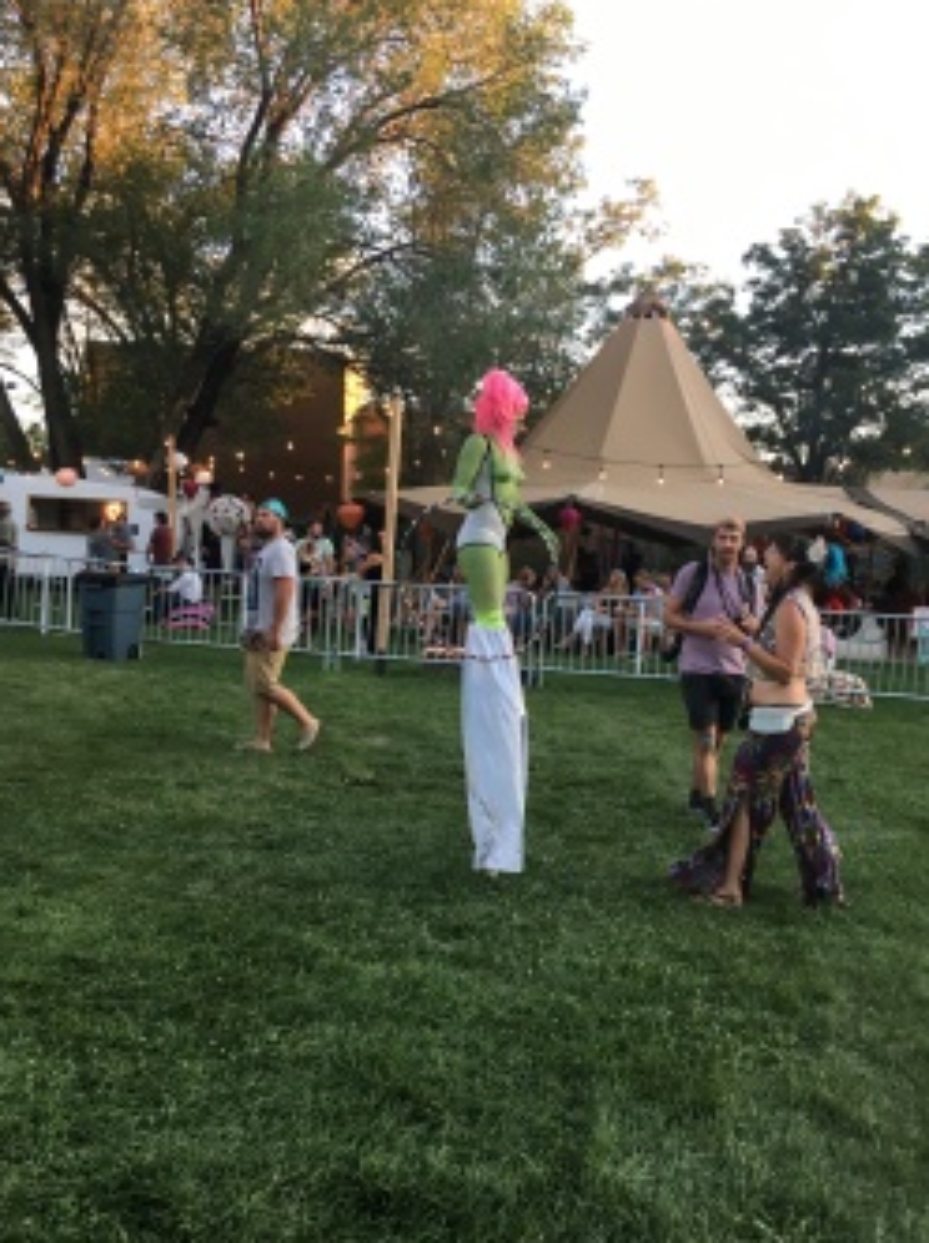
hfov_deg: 44.0
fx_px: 1148
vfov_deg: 56.9
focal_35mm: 32
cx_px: 487
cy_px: 640
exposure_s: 1/40
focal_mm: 4.15
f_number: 2.2
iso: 25
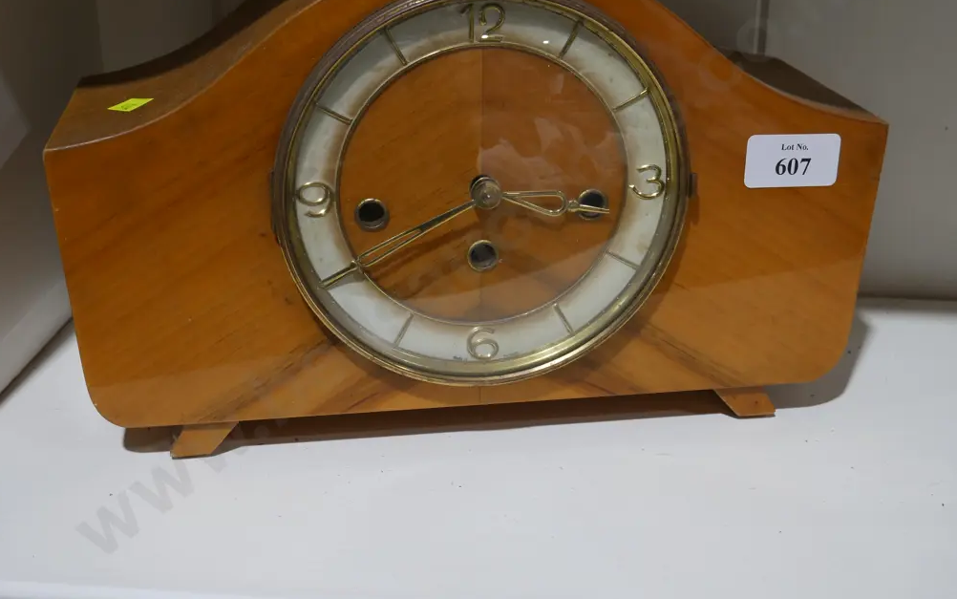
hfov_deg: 38.9
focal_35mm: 52
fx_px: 1357
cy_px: 252
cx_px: 476
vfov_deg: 24.9
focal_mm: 24
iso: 400
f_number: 5.2
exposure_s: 1/60
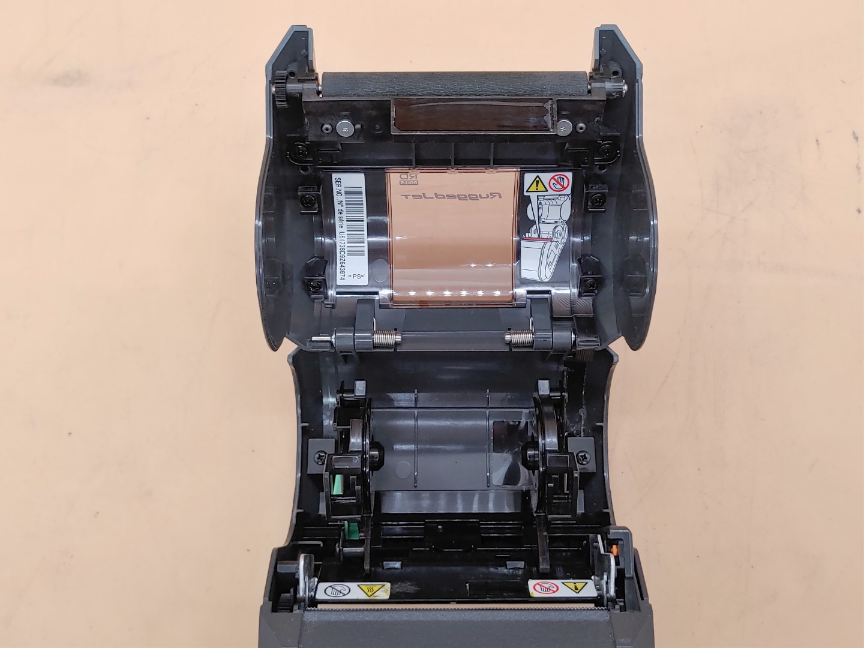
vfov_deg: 39.7
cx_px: 432
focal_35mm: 36
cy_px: 324
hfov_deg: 51.4
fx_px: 899
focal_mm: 4.36
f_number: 1.8
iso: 50
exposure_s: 1/63
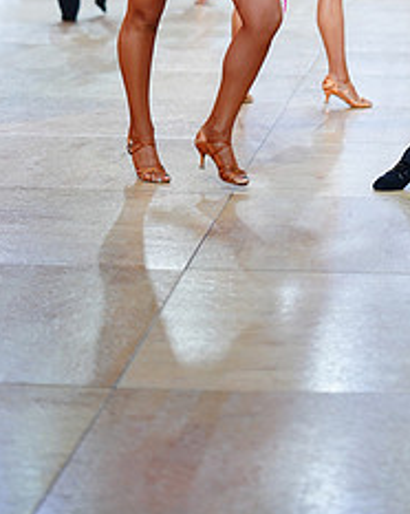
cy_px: -110
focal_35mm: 138
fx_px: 2096
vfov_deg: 13.6
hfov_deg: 11.1
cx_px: 385
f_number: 2
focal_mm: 59
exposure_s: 1/400
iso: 320
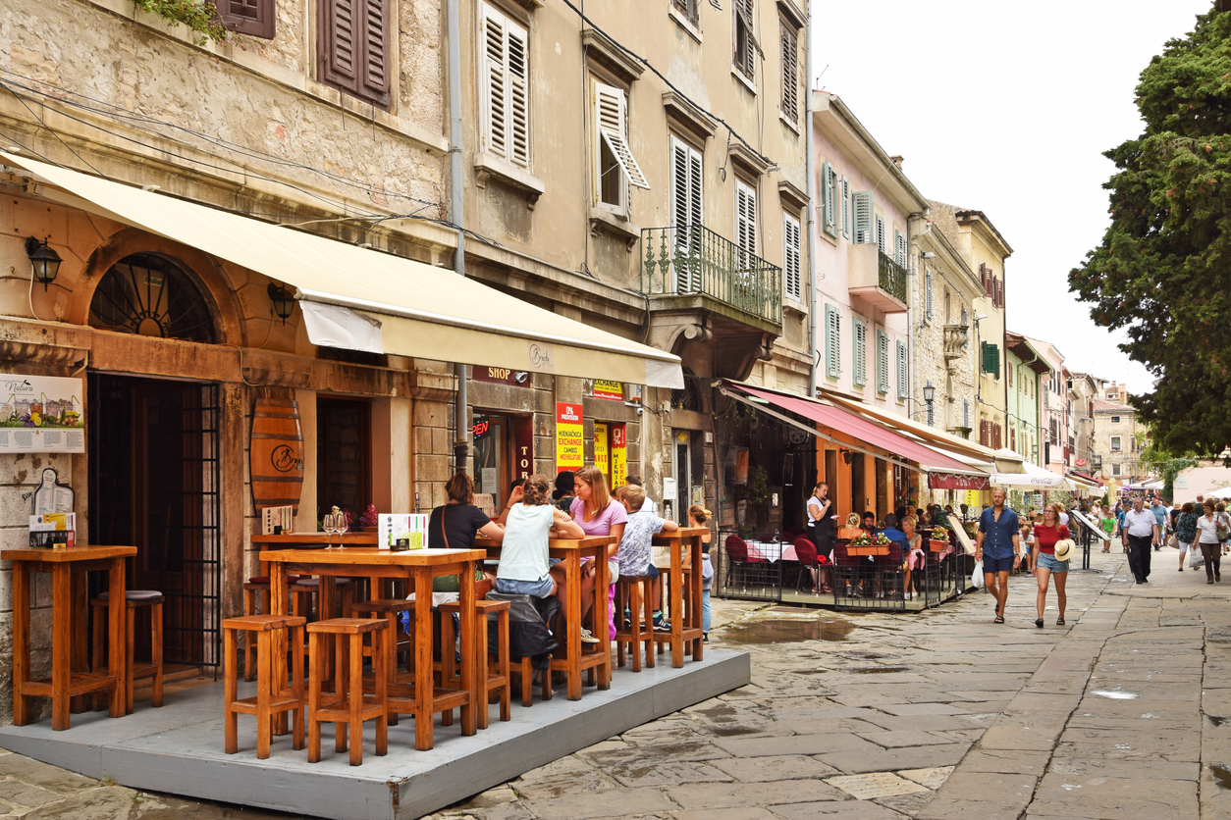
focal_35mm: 36
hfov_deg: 53.1
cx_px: 616
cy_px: 410
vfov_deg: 36.9
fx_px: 1231
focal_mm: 24
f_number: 10
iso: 200
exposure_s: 1/80
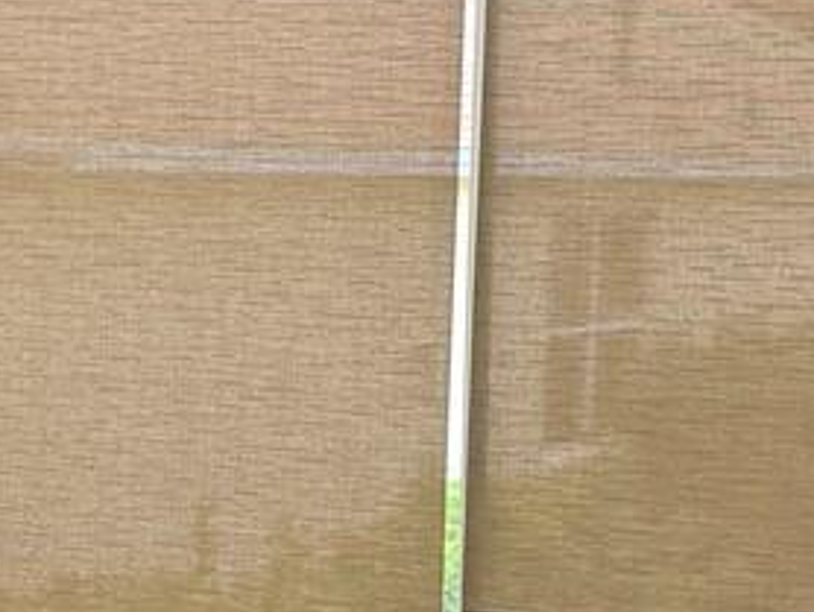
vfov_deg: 10.8
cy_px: 407
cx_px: 47
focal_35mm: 138
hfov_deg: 14.1
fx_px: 3248
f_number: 1.78
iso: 125
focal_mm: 6.76
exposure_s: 1/121
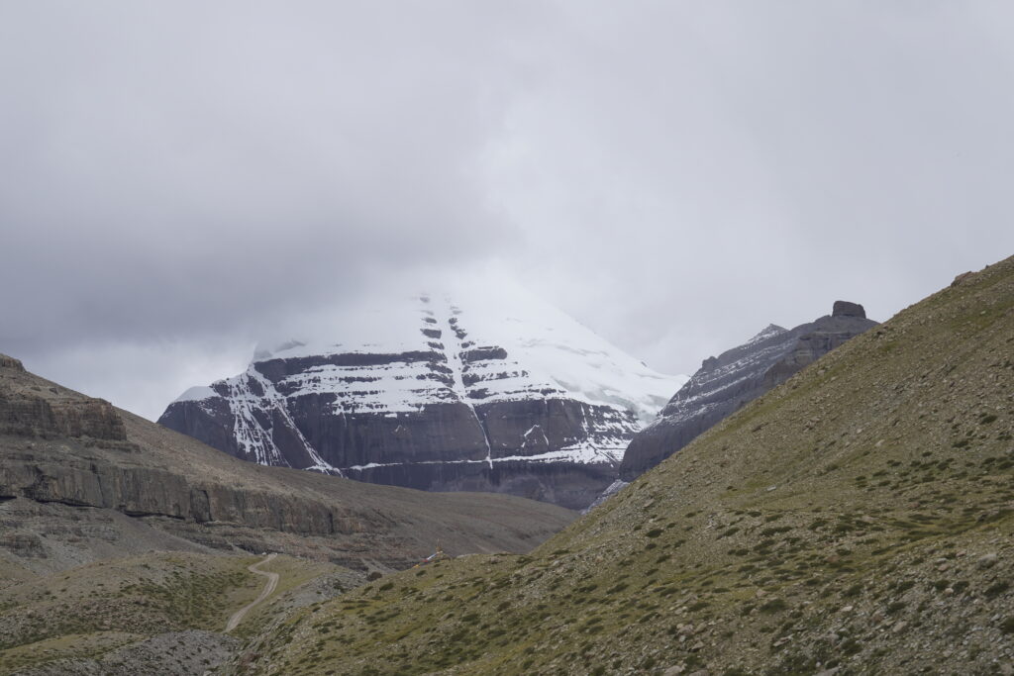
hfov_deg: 19.5
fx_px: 2958
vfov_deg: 13.0
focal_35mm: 105
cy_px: 338
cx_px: 507
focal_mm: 70
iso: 100
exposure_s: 1/2500
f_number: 3.2
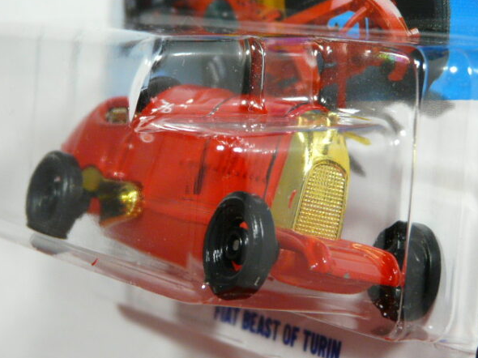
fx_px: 1629
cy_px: 177
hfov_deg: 16.7
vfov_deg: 12.5
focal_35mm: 118
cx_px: 239
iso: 200
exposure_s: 1/50
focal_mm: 12
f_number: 3.2
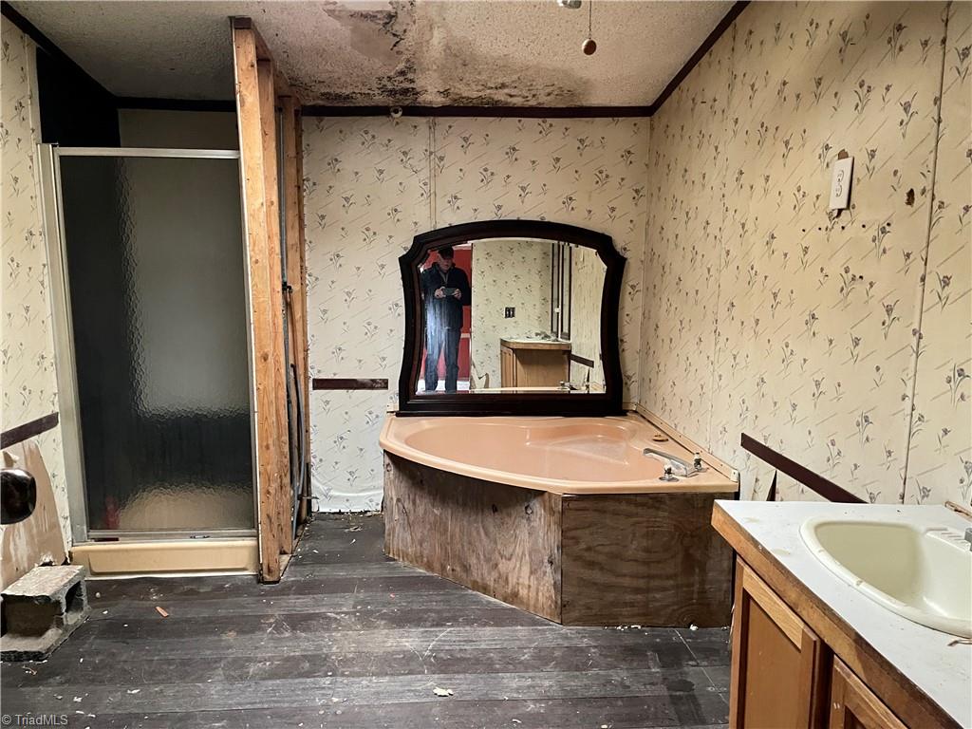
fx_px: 702
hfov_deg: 69.4
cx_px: 486
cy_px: 364
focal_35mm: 25
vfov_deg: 54.9
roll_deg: -0.4
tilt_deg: -8.5
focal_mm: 5.1
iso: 800
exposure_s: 1/30
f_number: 1.6
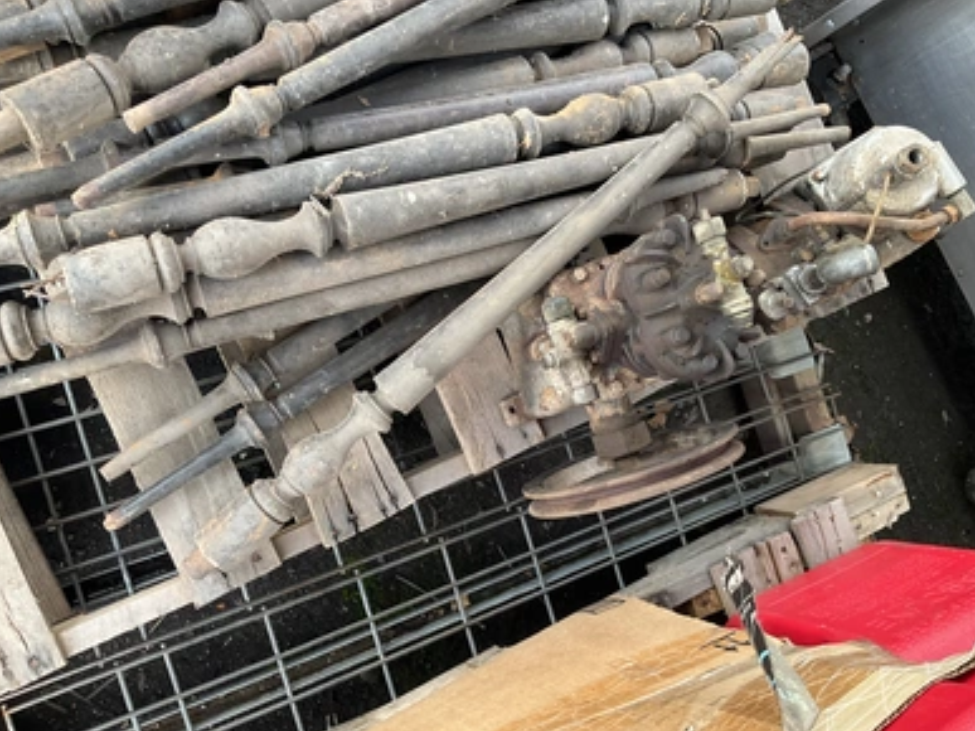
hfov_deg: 60.0
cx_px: 484
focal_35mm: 30
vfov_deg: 46.8
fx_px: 845
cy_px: 373
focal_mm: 3
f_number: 1.8
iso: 64
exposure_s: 1/105
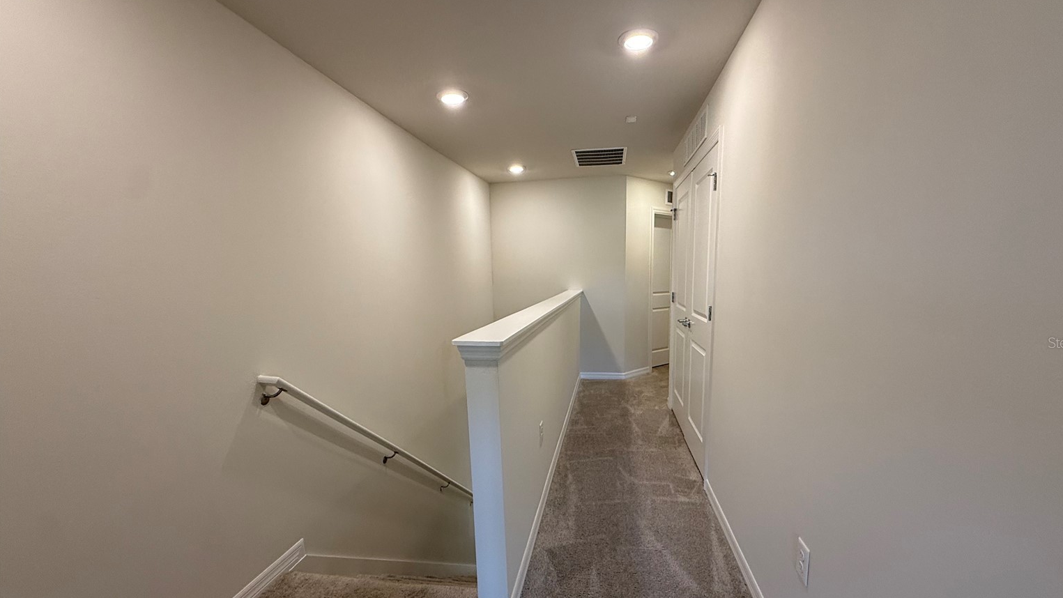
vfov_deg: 66.8
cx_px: 556
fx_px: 451
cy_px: 342
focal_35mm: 16
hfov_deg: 99.3
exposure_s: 1/120
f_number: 2.2
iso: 200
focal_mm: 2.22
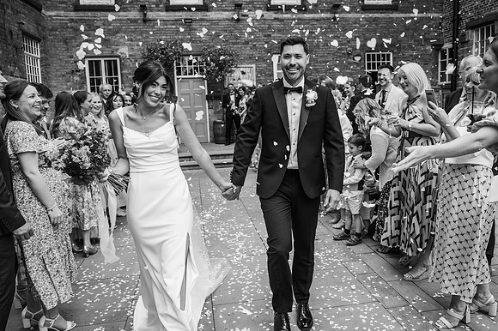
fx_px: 418
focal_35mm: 30
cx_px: 269
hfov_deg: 61.5
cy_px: 152
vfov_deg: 43.2
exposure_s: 1/800
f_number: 4
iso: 500
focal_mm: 28
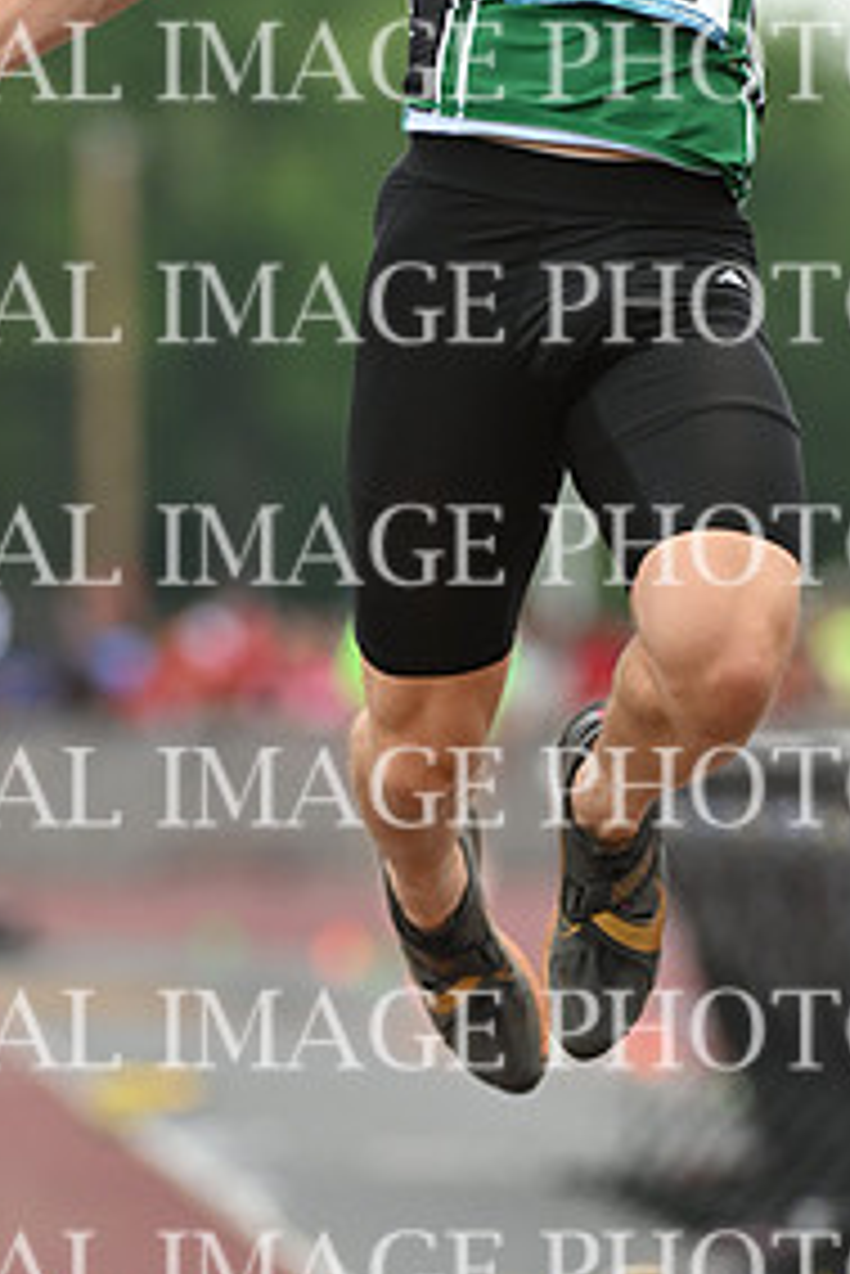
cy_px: 666
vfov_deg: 4.0
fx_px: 18145
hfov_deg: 2.7
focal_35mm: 513
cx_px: 510
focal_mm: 250
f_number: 4
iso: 800
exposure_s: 1/2500
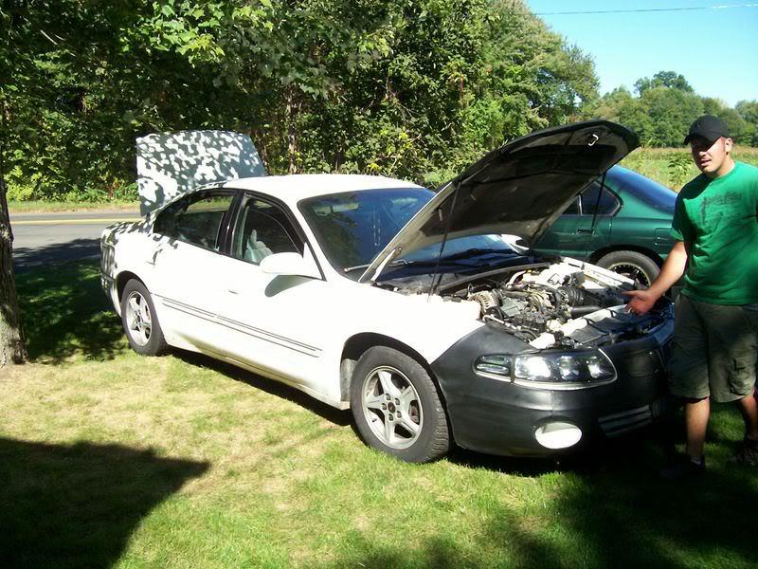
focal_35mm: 34
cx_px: 379
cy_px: 284
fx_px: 745
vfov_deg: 41.8
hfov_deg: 54.0
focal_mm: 5.6
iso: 80
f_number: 2.7
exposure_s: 1/617
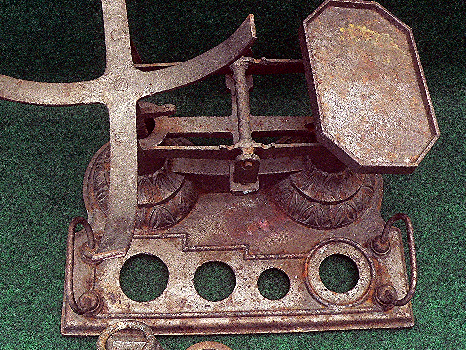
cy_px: 155
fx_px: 673
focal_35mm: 50
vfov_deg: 29.1
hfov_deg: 38.2
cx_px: 235
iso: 400
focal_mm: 6
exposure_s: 1/400
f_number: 4
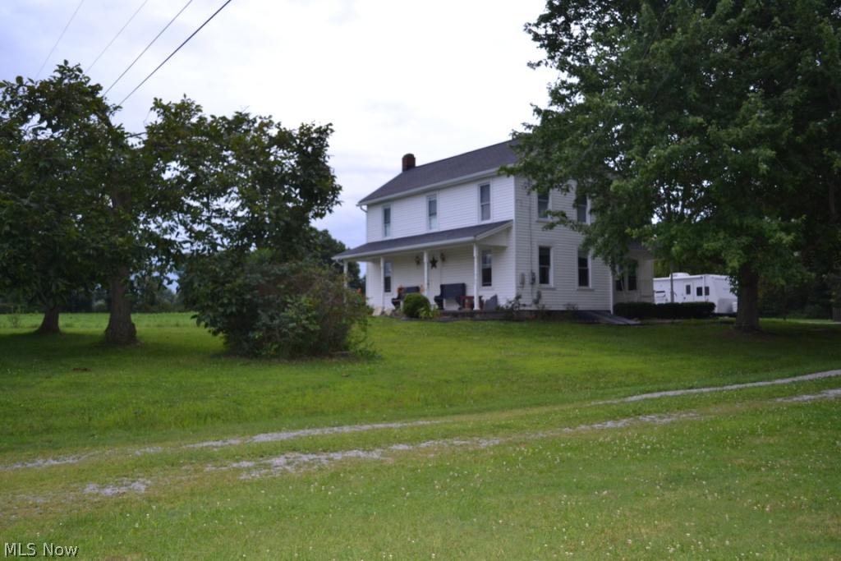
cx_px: 420
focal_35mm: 33
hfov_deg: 57.2
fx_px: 771
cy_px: 280
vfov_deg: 40.0
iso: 400
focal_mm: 22
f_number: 4
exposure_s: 1/100
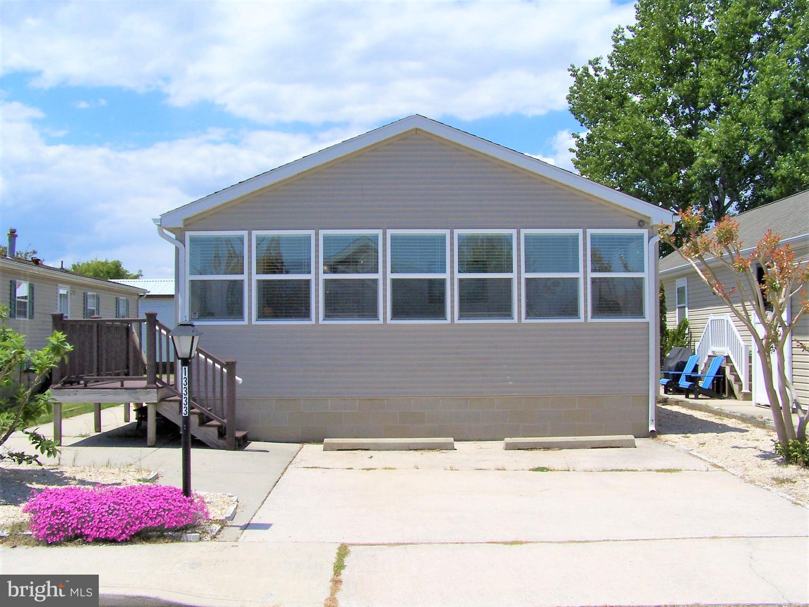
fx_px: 888
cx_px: 404
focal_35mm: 38
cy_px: 304
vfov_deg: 37.7
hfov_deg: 49.0
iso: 80
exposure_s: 1/750
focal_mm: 6.3
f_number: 5.6
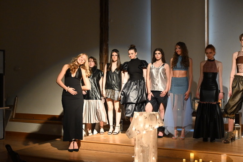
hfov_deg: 41.7
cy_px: 81
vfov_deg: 28.5
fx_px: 319
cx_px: 122
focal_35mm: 47
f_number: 5
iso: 3200
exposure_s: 1/125
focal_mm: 31.5
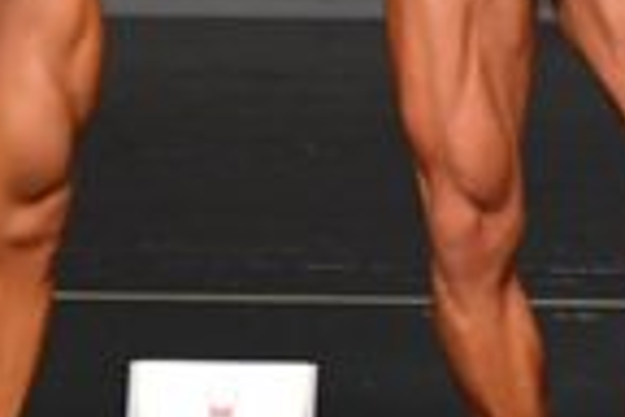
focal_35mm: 1449
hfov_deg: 1.4
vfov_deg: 0.9
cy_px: -91
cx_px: 393
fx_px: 25154
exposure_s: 1/400
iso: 2500
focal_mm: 180
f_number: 5.6
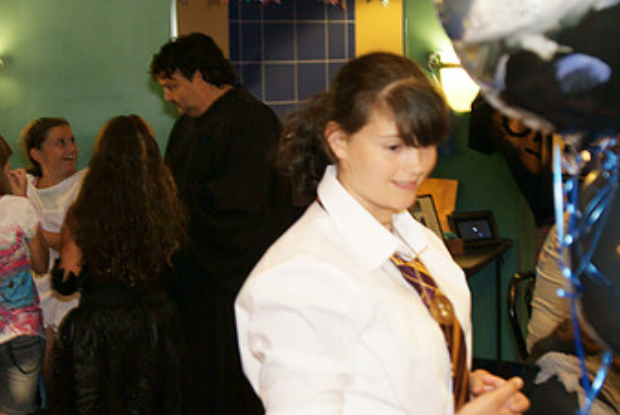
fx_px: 1241
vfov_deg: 18.9
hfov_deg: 28.0
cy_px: 135
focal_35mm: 72
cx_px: 295
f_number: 2.8
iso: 800
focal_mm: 28
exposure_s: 1/60
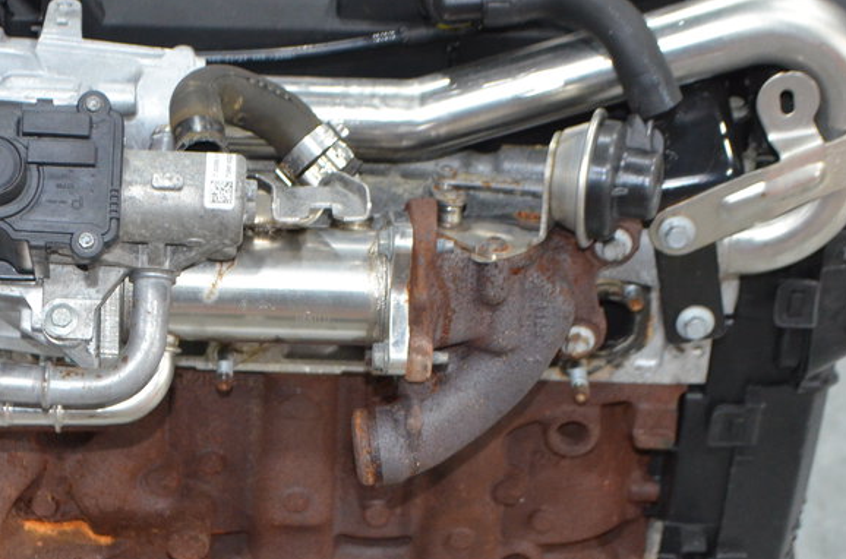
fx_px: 2742
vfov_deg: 11.6
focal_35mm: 117
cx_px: 293
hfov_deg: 17.5
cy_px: 445
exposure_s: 1/60
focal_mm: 44
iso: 2200
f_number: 5.3
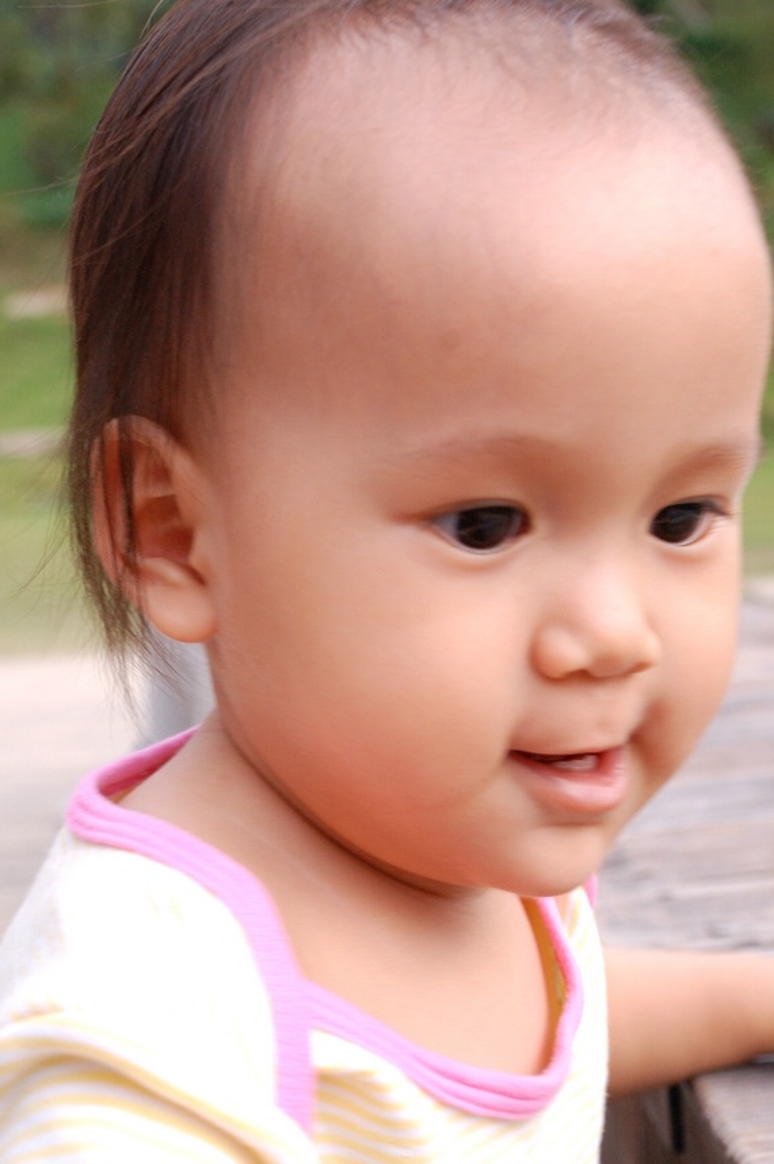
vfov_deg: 32.1
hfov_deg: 21.7
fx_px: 2023
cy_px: 576
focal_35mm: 63
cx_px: 357
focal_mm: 35
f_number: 6.3
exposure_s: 1/125
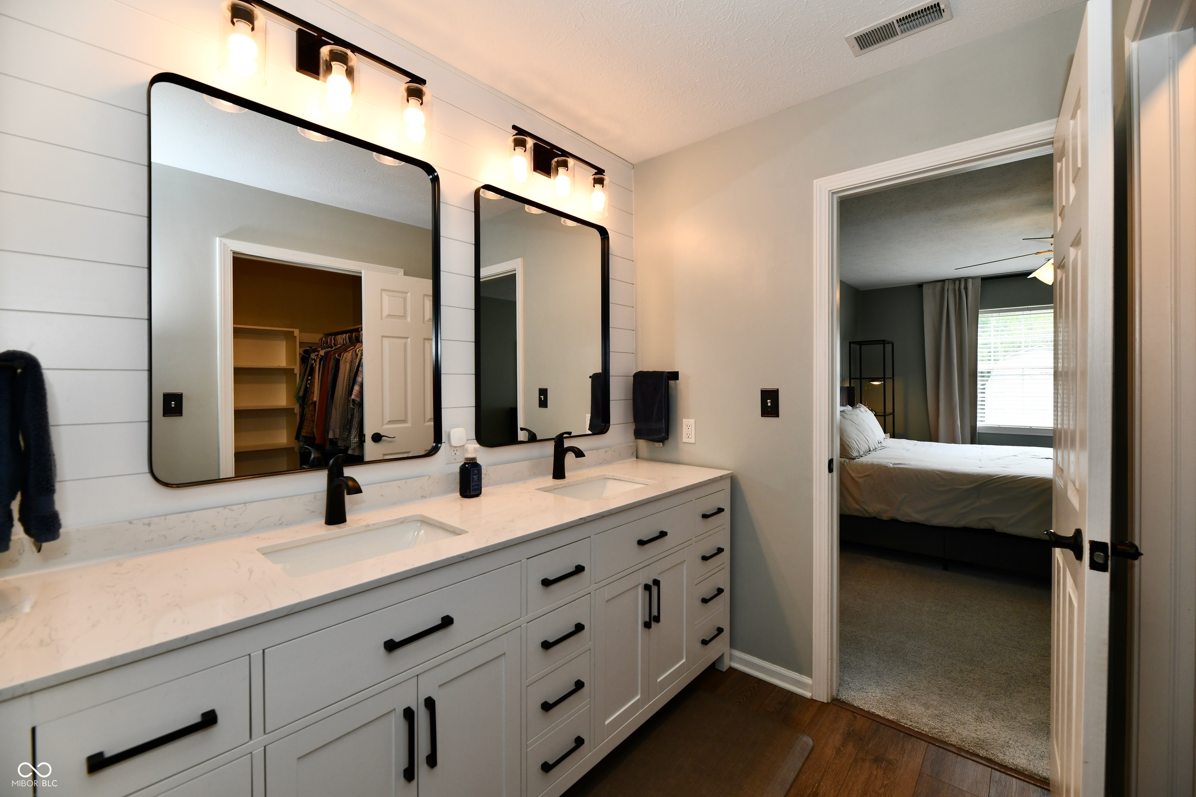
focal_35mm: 14
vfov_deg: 81.2
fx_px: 465
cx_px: 598
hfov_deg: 104.3
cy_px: 398
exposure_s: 1/160
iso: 640
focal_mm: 14
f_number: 6.3
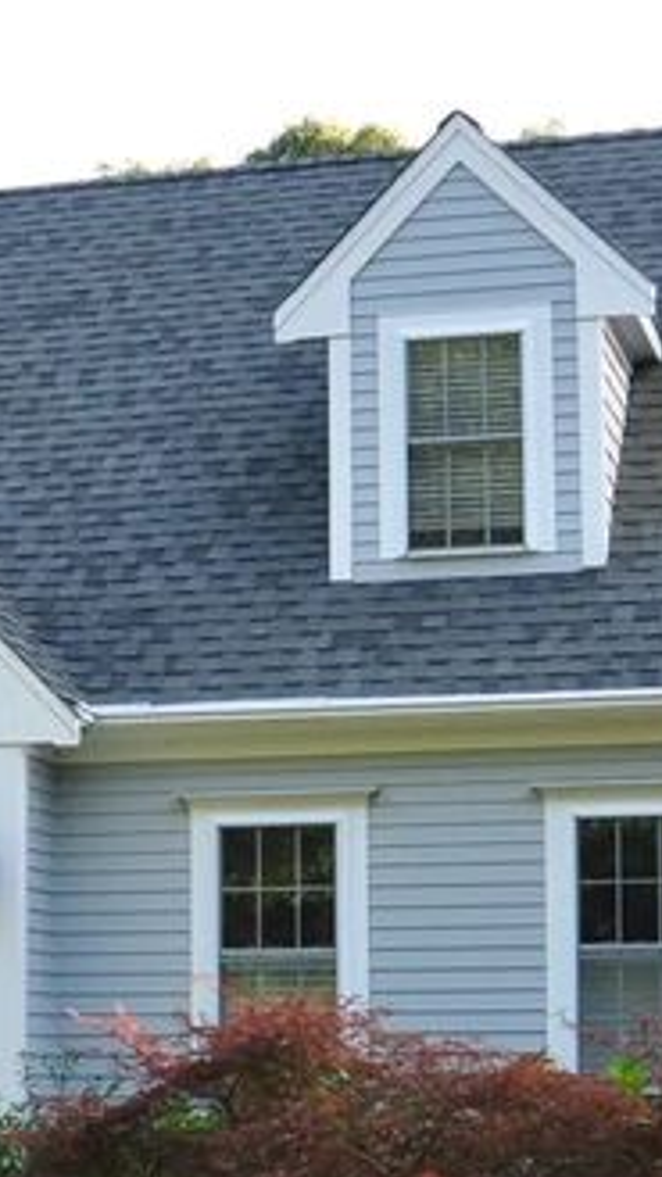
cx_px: 136
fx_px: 2747
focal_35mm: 88
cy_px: 859
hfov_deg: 13.7
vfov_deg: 24.0
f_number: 3.5
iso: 500
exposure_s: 1/640
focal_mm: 18
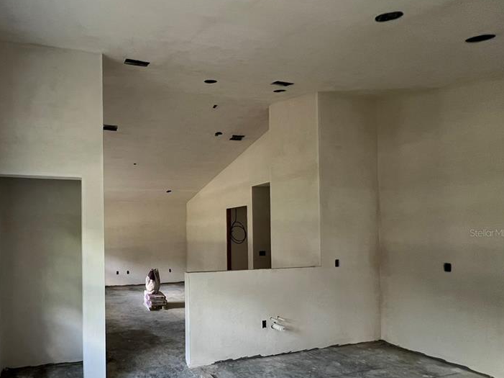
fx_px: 276
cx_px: 145
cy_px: 233
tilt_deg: +1.0
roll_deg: +0.7
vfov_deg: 67.7
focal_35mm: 19
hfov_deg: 80.1
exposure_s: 1/99
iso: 250
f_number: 1.8
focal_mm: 1.57
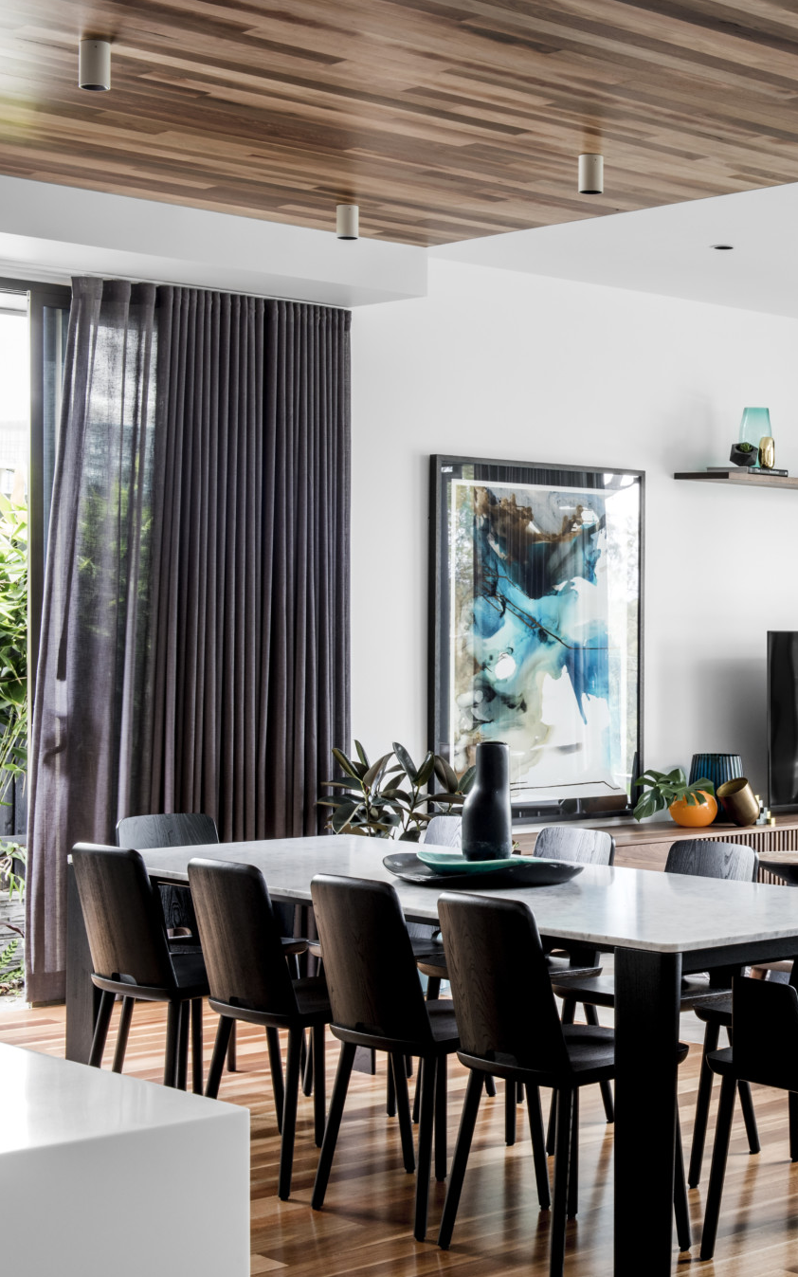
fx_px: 2157
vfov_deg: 33.0
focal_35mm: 62
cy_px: 646
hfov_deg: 20.6
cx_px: 688
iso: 200
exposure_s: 1
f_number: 16
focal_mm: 40
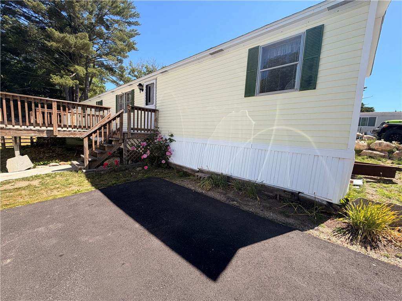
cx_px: 201
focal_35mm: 14
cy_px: 150
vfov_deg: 85.7
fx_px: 163
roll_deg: -3.0
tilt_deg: -6.8
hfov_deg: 102.1
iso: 40
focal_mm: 2.22
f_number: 2.2
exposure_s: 1/770
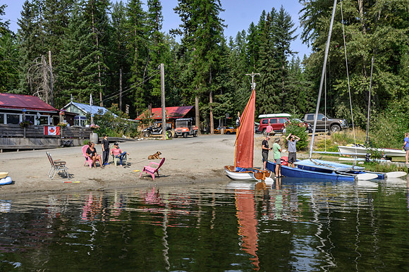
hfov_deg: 53.2
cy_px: 136
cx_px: 204
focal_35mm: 36
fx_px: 409
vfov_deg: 36.8
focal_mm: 24
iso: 180
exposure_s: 1/320
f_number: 8
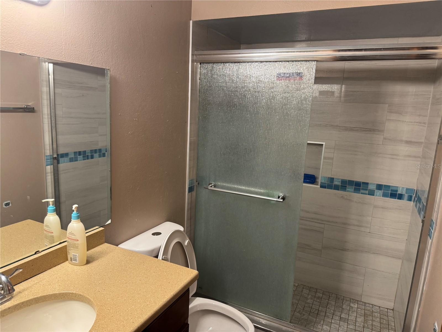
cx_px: 221
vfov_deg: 56.8
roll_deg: -3.7
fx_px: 306
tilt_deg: -12.5
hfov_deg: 71.6
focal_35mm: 24
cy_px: 166
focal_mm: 6.76
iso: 160
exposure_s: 1/60
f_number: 1.78
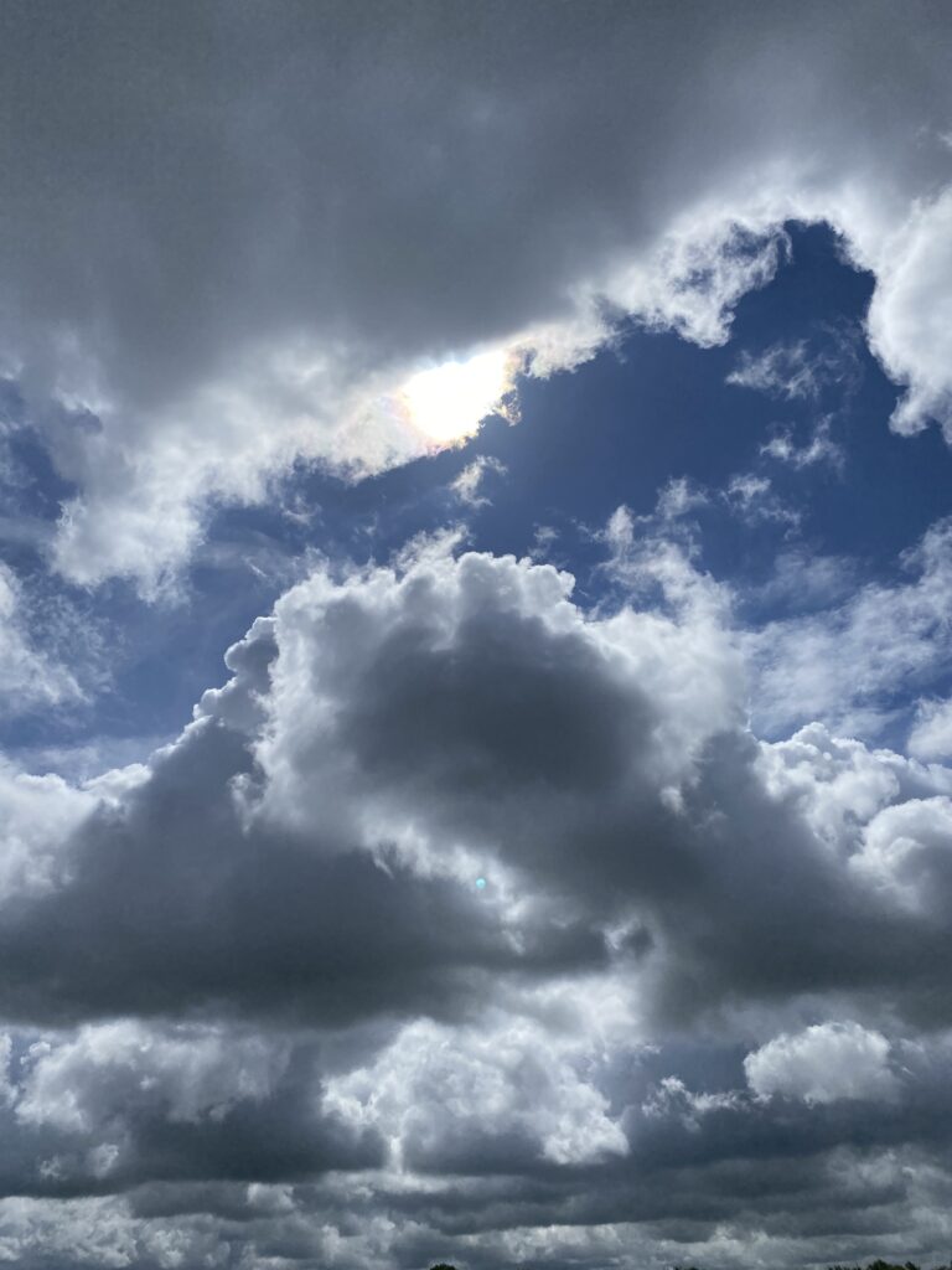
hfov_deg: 53.1
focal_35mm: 26
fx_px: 953
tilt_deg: +35.7
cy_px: 635
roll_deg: +2.5
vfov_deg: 67.3
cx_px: 476
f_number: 1.8
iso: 40
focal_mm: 4.25
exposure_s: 1/18868
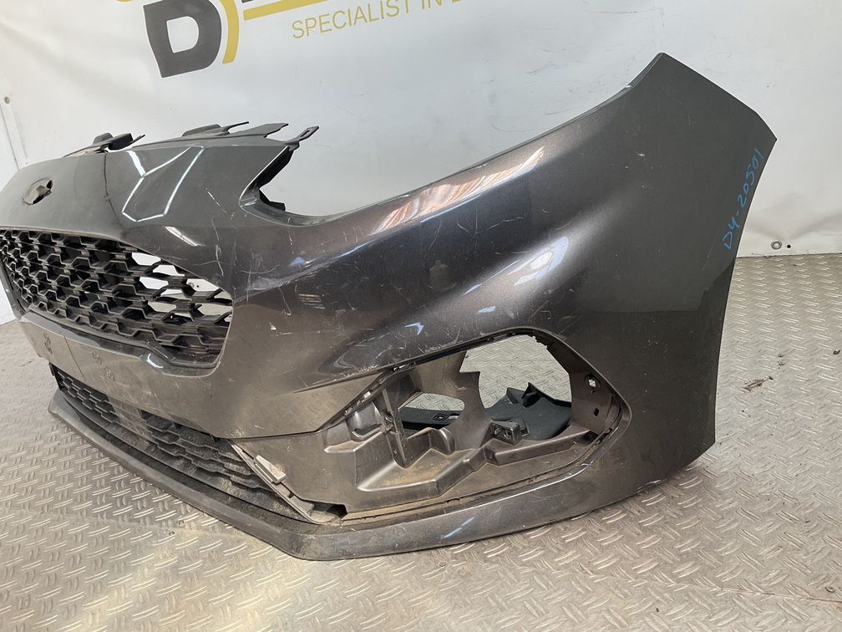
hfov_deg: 61.7
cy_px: 316
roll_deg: +9.5
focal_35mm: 29
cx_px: 421
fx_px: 705
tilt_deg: -20.7
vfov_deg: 48.2
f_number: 1.8
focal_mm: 3
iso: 16
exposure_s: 1/123
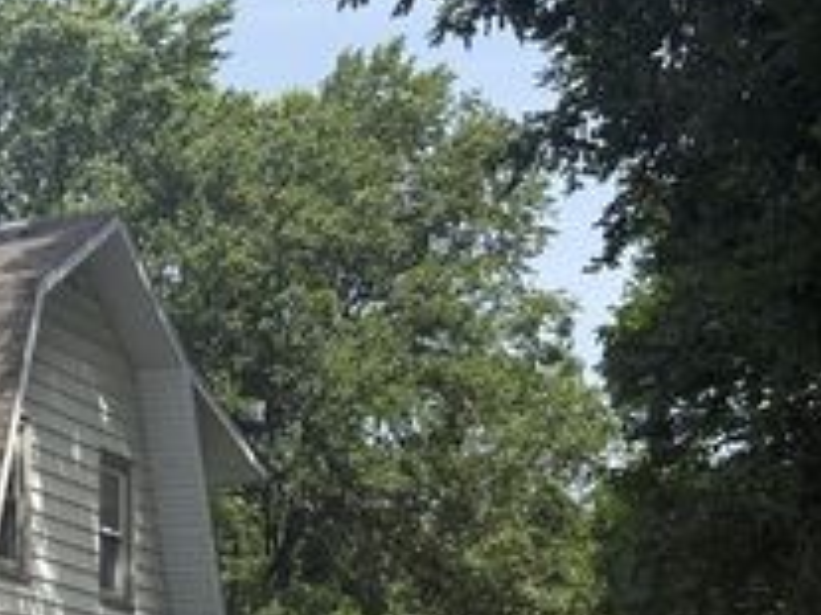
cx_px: -115
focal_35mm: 116
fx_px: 2750
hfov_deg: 16.4
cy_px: 629
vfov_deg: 12.6
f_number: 1.78
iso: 64
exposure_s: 1/2577
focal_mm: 6.76
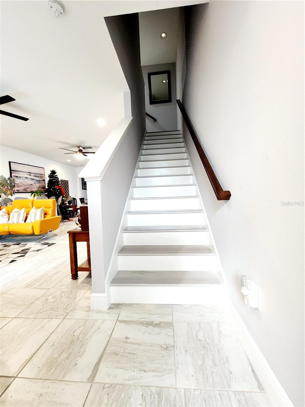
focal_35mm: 13
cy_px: 204
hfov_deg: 89.9
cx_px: 152
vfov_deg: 106.2
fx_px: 153
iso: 400
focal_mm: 2.2
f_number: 2.2
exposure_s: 1/60
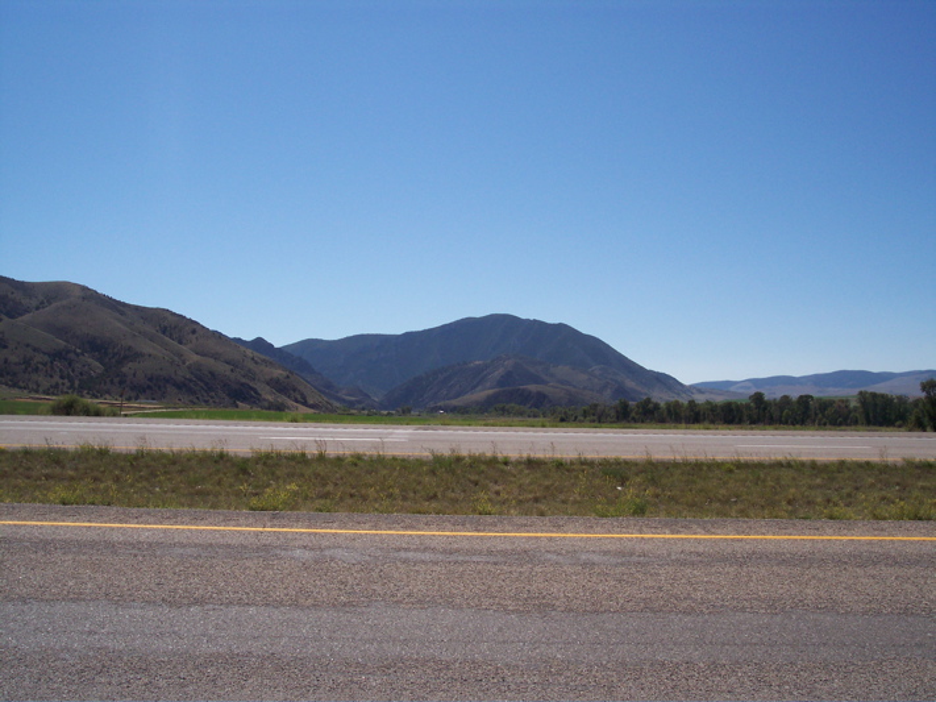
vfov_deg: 37.7
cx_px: 468
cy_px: 351
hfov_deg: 49.0
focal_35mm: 38
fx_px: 1027
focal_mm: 8
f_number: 4.8
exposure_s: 1/1000
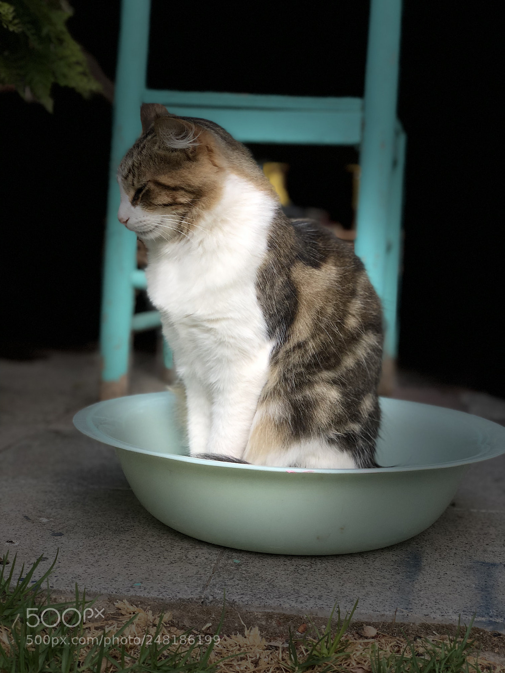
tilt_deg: -5.7
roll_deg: -2.1
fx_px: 1011
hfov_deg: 28.0
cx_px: 252
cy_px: 336
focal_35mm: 52
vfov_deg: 36.8
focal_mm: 6
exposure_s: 1/50
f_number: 2.4
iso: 32
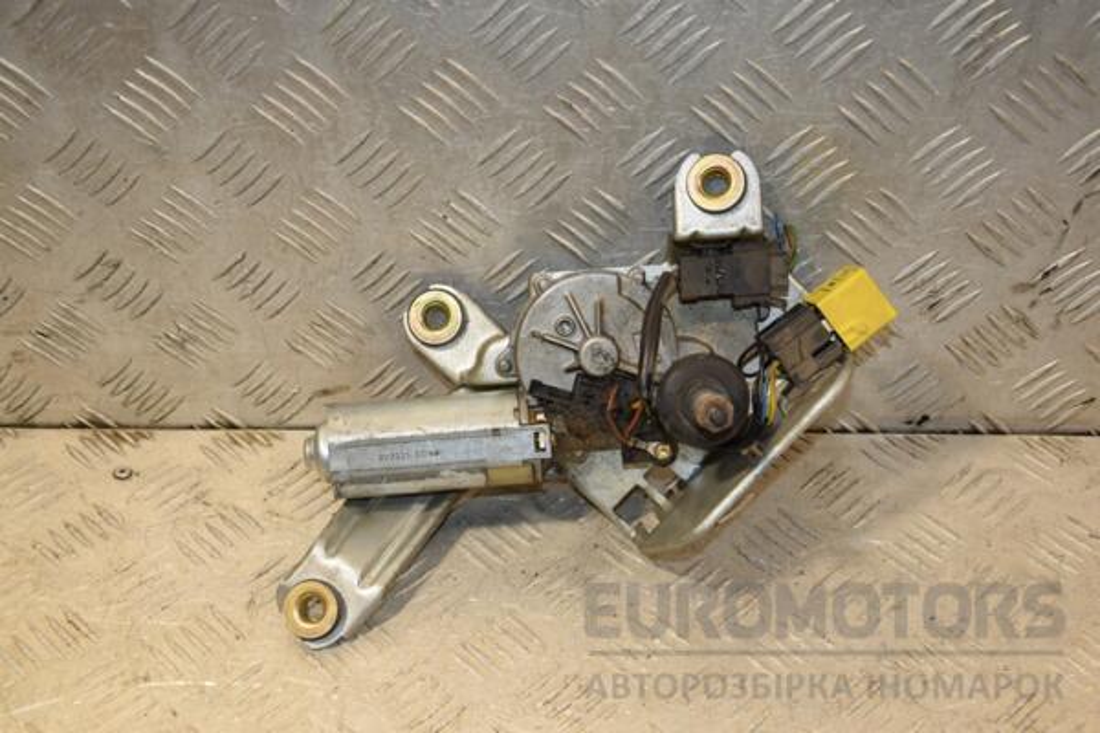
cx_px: 550
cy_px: 366
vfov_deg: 22.6
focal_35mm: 60
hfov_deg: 33.4
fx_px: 1833
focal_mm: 40
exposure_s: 1/200
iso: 800
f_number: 5.6
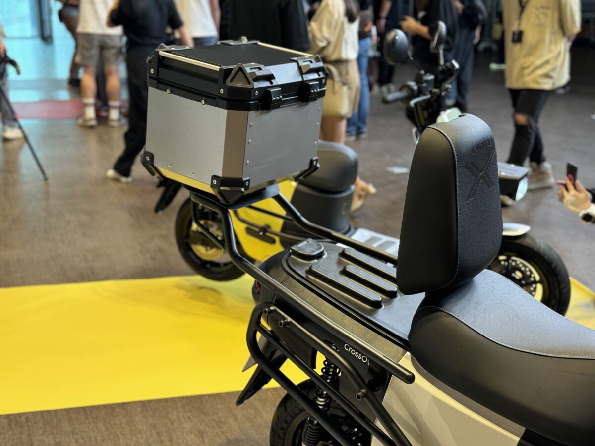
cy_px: 223
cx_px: 298
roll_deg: -0.2
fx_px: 825
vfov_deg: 30.3
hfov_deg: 39.7
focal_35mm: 48
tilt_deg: -17.1
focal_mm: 6.86
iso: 80
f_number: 1.78
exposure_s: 1/60
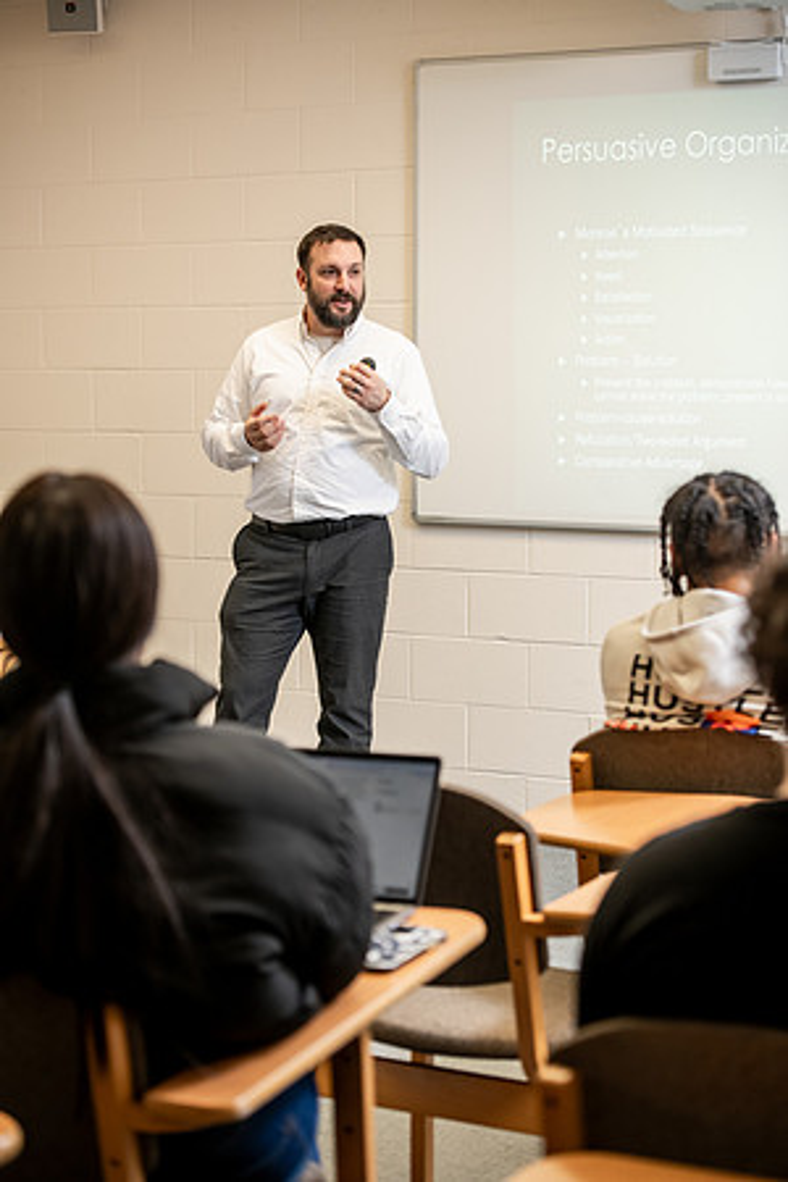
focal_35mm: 75
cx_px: 394
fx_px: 2462
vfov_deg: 27.0
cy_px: 591
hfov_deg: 18.2
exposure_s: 1/200
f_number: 3.5
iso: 800
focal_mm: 75
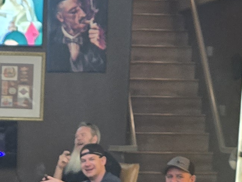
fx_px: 1000
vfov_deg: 10.0
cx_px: 22
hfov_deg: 13.7
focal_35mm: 143
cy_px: 289
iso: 1000
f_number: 1.7
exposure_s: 1/60
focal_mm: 6.3
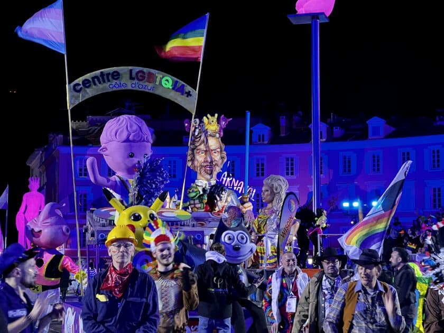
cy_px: 166
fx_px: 988
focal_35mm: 77
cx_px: 222
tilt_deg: +3.9
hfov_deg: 25.3
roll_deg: +0.0
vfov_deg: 19.1
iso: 800
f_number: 2.8
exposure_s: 1/41
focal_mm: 9
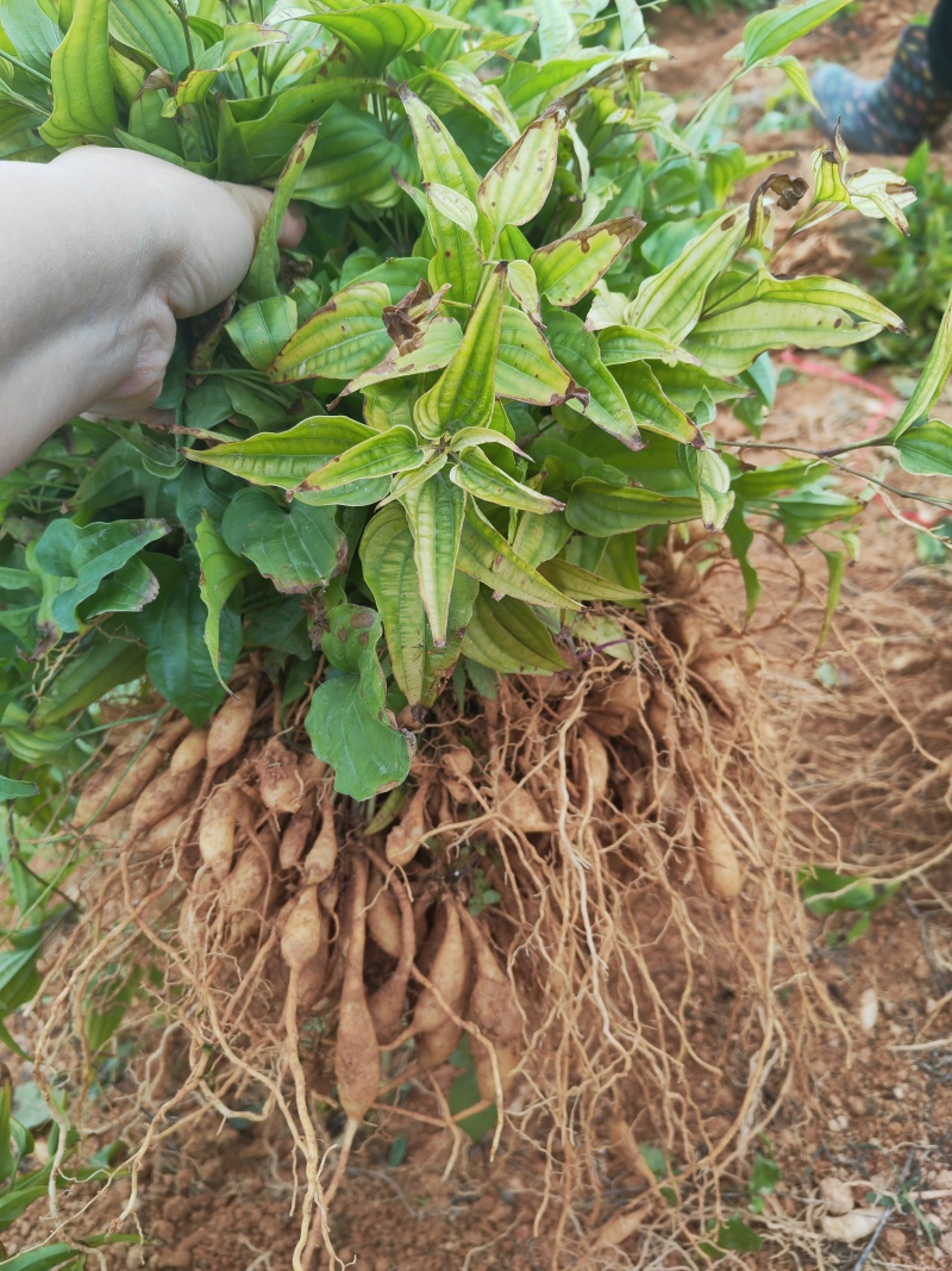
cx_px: 476
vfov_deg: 65.3
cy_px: 636
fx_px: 990
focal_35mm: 27
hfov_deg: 51.3
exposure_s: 1/240
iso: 100
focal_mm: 5.52
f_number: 1.9
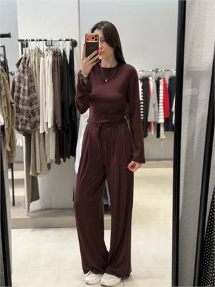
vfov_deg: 39.6
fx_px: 397
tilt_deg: -22.6
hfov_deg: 30.3
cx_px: 108
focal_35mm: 48
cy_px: 144
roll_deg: +0.0
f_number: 1.78
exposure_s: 1/100
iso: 80
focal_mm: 6.76
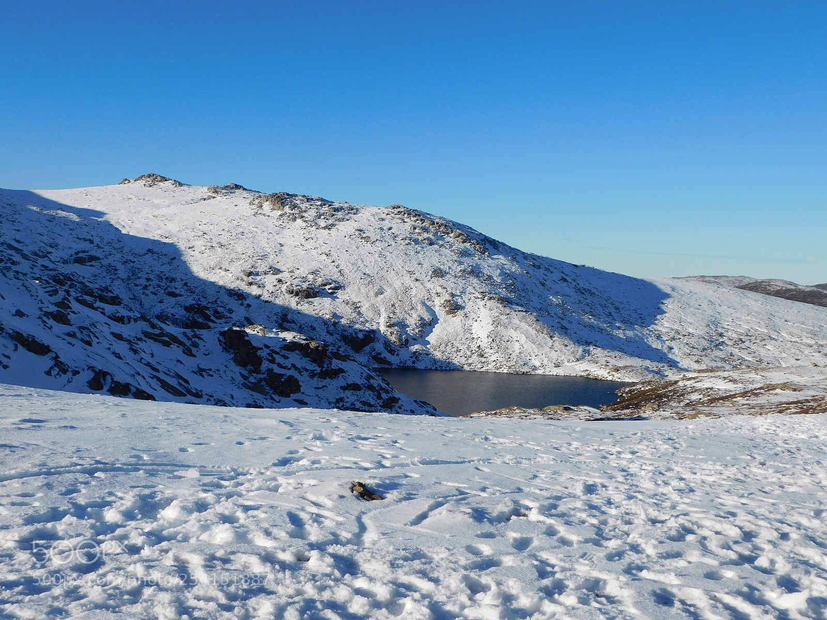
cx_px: 414
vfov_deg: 36.0
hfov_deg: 46.8
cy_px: 310
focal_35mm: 40
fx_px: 956
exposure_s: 1/500
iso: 125
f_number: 7.2
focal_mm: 7.1
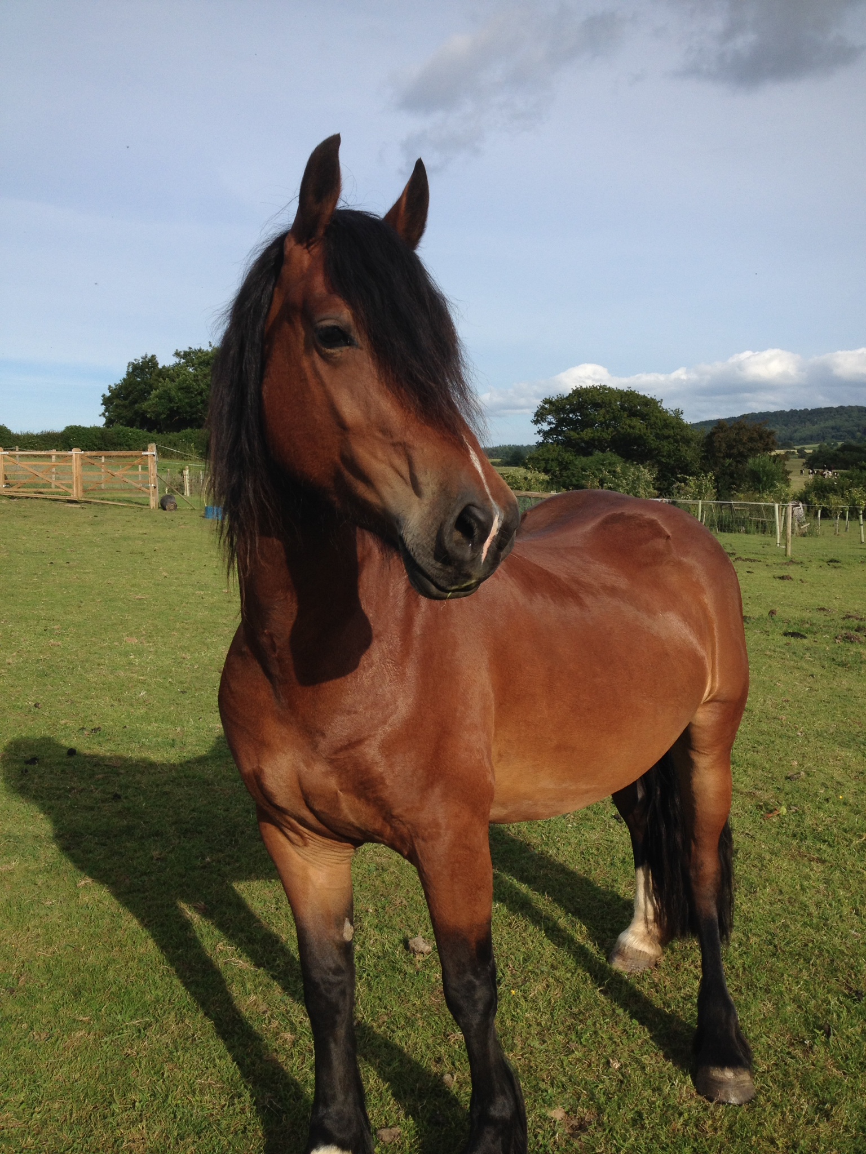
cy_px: 577
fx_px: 1167
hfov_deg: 40.7
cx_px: 433
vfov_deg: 52.6
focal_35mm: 35
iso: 50
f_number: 2.4
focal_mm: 4.28
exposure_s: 1/1577
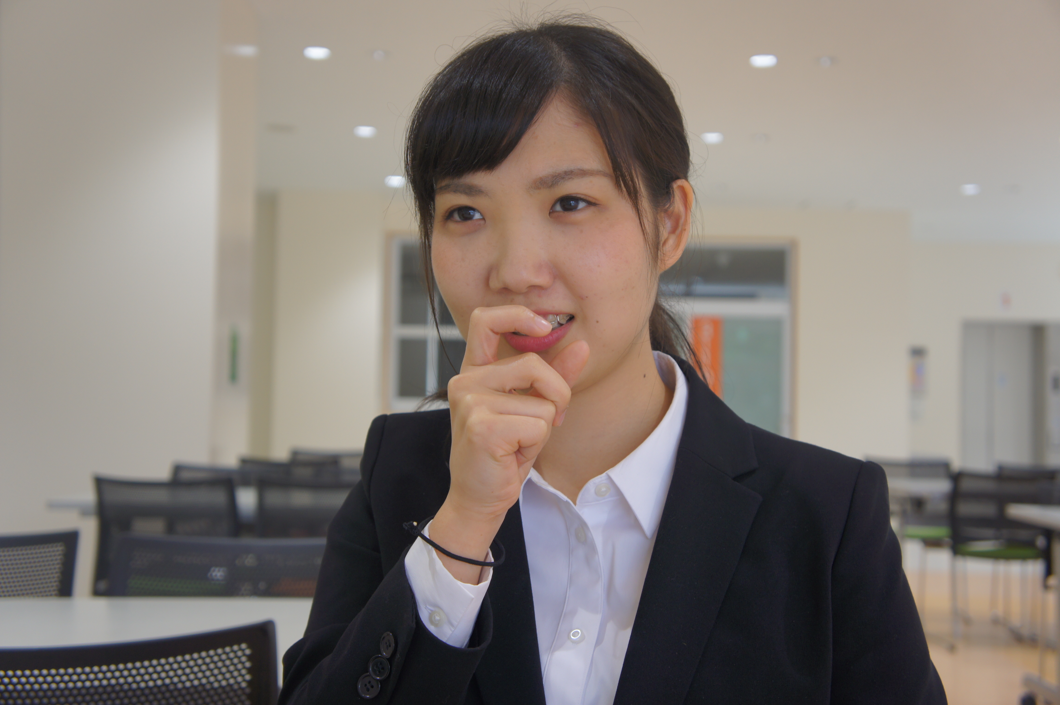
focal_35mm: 50
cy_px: 352
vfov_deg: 27.2
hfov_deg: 40.0
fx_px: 1457
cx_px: 530
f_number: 4.5
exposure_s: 1/60
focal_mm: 33
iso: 200
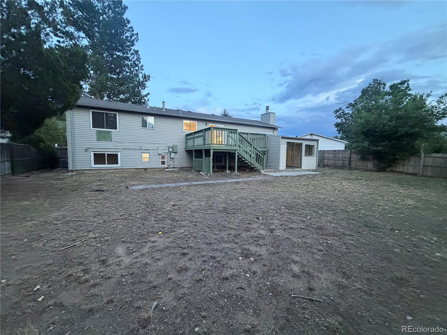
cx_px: 224
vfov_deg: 85.7
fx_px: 181
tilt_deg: -3.7
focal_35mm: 14
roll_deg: +0.9
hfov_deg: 102.1
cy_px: 168
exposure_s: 1/60
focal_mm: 2.22
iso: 640
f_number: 2.2
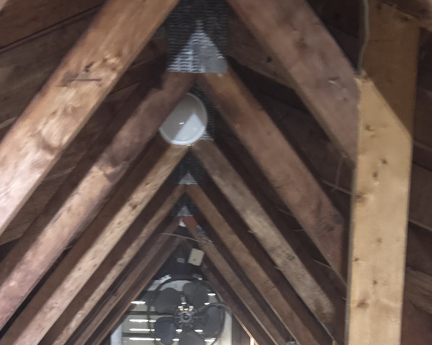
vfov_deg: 17.4
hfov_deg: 24.1
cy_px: 526
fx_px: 1010
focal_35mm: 79
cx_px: 194
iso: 400
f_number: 1.8
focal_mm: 5.4
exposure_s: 1/12
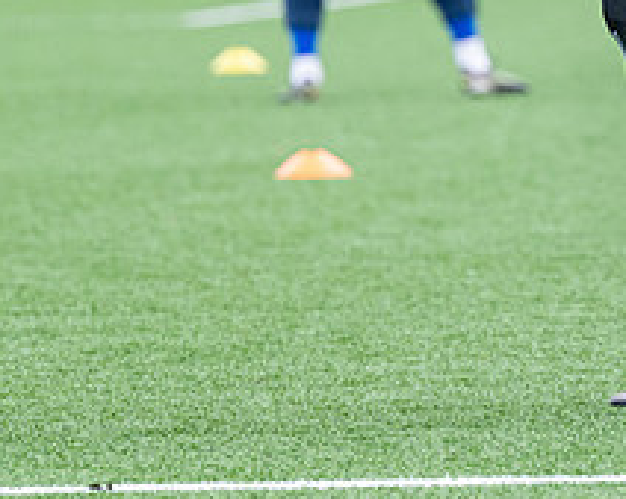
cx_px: 700
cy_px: -118
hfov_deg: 3.2
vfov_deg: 2.6
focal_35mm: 601
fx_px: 11119
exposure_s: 1/1250
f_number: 4
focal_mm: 185
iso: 800
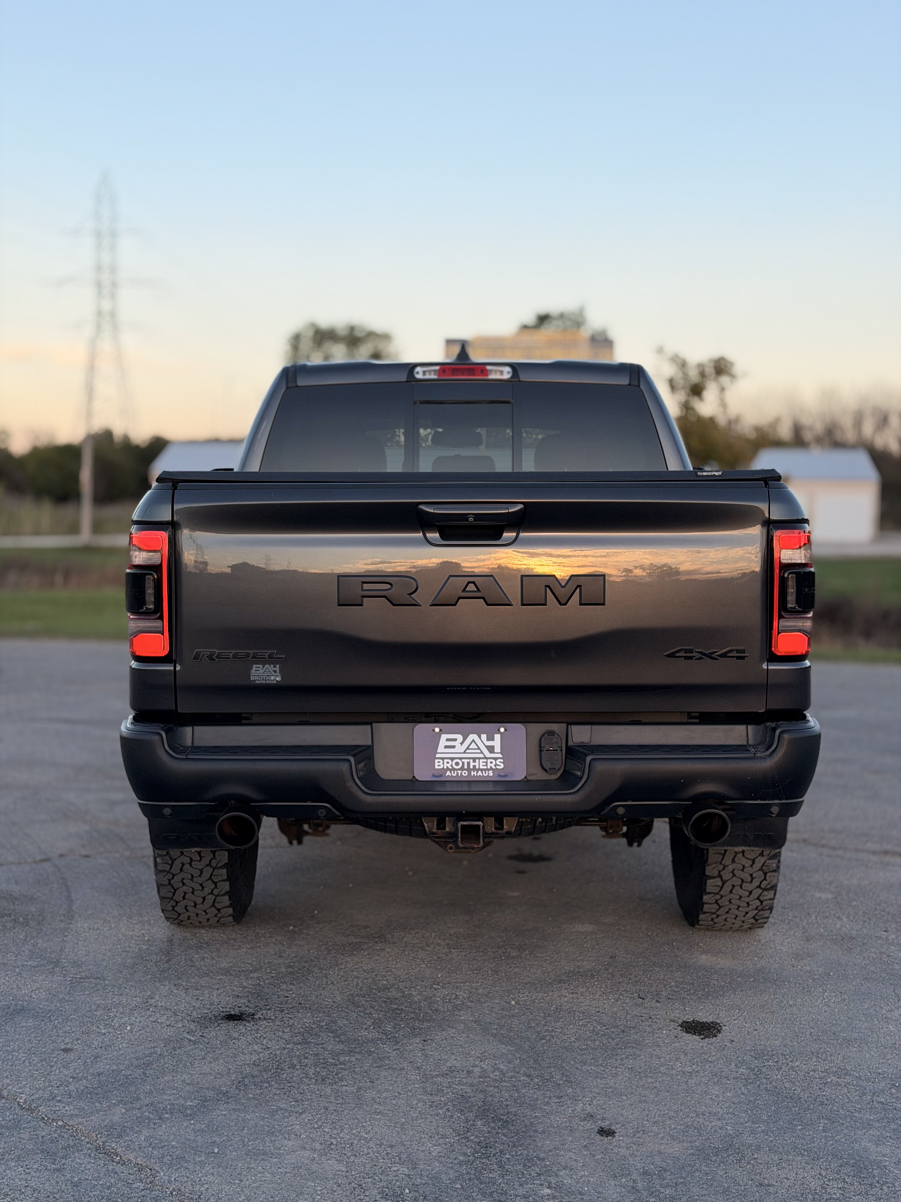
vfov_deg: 39.7
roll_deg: -1.1
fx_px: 1666
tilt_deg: -3.3
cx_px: 450
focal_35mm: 48
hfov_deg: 30.3
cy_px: 601
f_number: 1.78
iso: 64
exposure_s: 1/855
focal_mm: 6.76
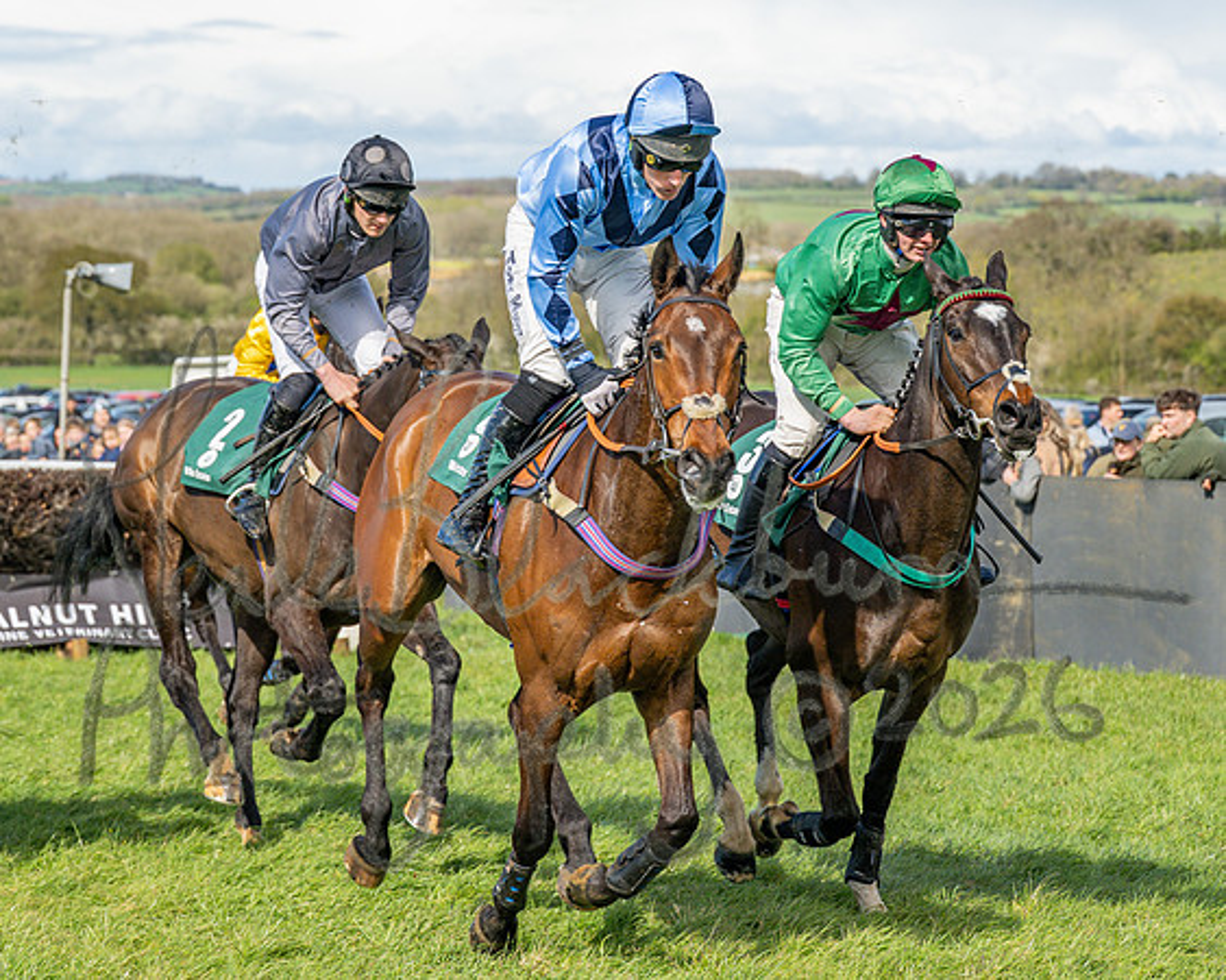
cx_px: 553
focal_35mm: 132
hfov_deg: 14.6
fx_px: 4780
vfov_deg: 11.7
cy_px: 434
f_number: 4
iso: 200
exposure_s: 1/1600
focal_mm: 70
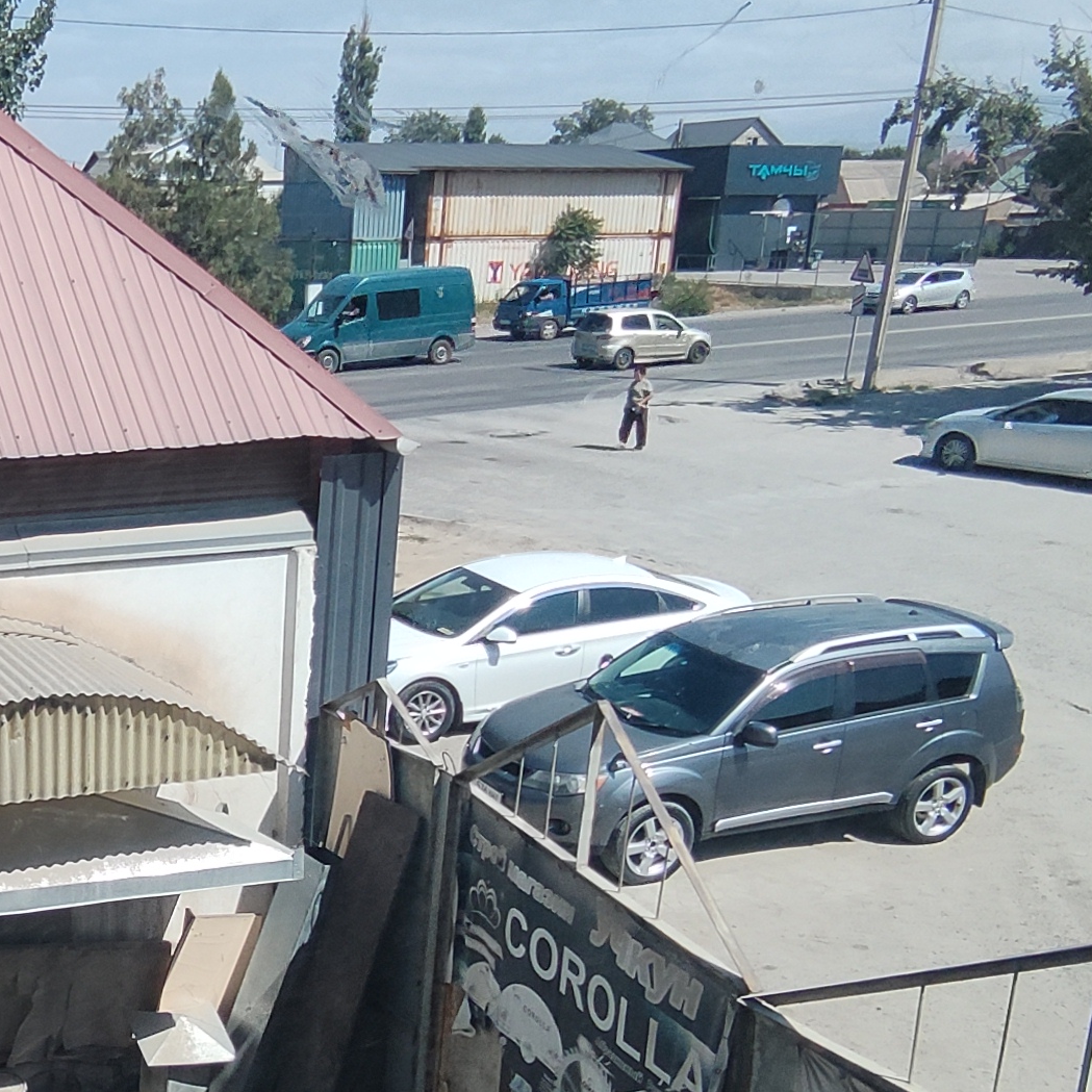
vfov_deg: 37.5
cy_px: 802
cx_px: 60
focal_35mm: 44
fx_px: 1570
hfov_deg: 35.5
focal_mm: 1.65
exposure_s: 1/1434
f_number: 2.2
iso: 57
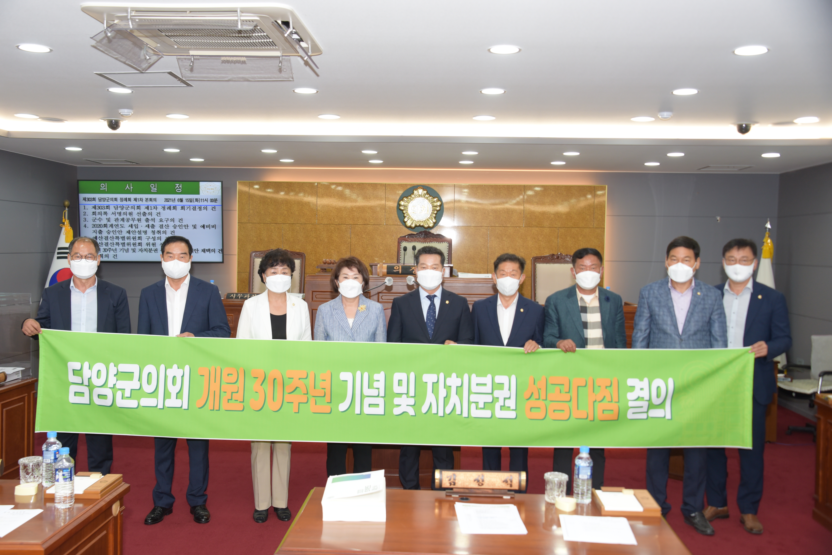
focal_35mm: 36
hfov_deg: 53.1
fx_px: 832
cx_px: 416
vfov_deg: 36.9
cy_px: 278
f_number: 5
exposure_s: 1/200
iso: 900
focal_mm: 36
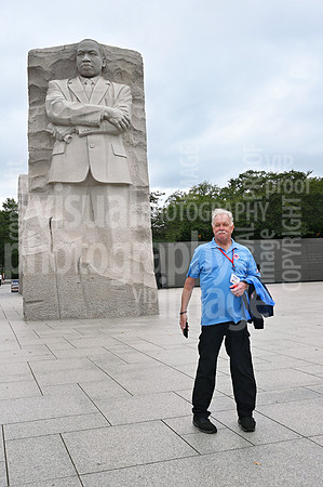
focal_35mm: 36
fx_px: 486
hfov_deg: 36.8
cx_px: 162
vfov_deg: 53.2
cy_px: 244
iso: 64
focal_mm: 24
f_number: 6.3
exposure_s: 1/160
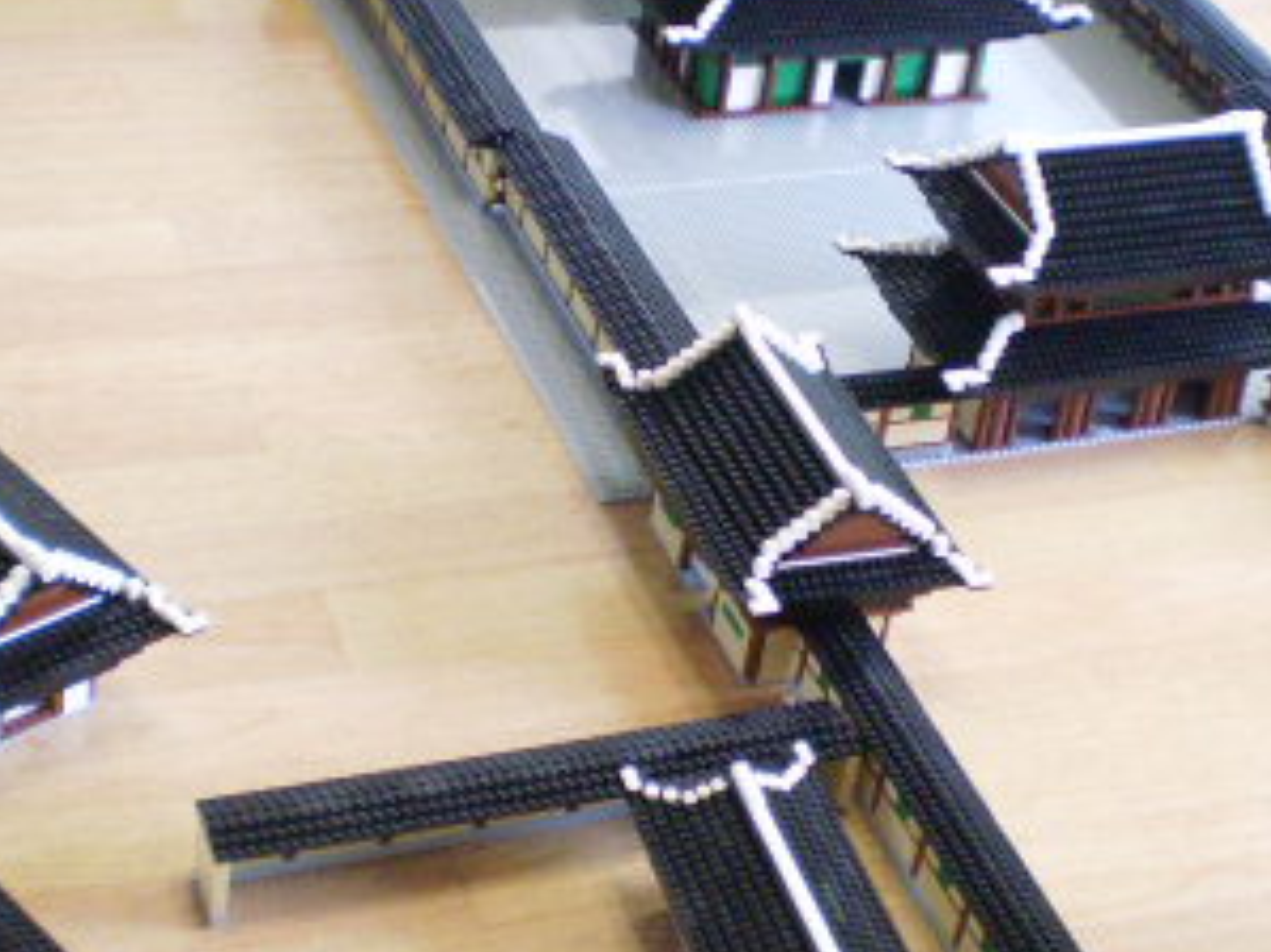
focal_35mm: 77
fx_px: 2826
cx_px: 667
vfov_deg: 19.0
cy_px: 242
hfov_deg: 25.3
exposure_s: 1/20
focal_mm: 6.3
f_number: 3.1
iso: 400
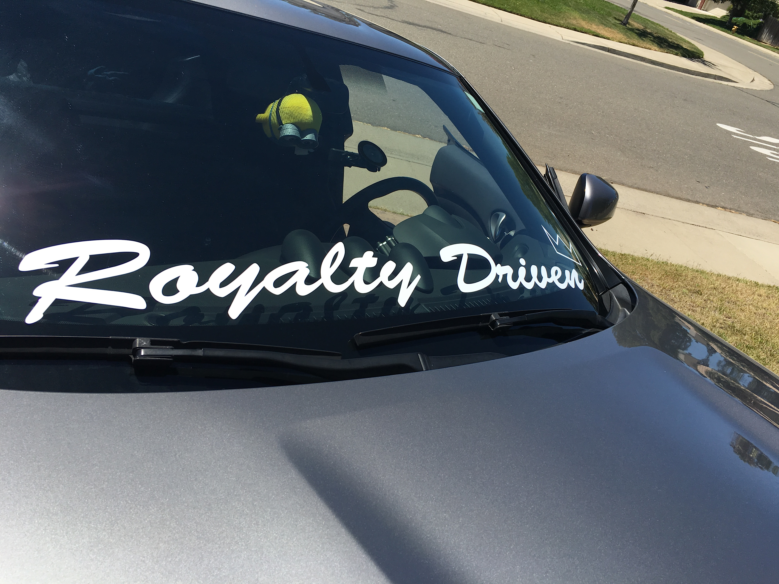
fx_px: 653
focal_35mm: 29
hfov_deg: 61.7
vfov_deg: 48.2
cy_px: 292
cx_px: 390
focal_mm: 4.15
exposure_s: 1/1672
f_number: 2.2
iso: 25
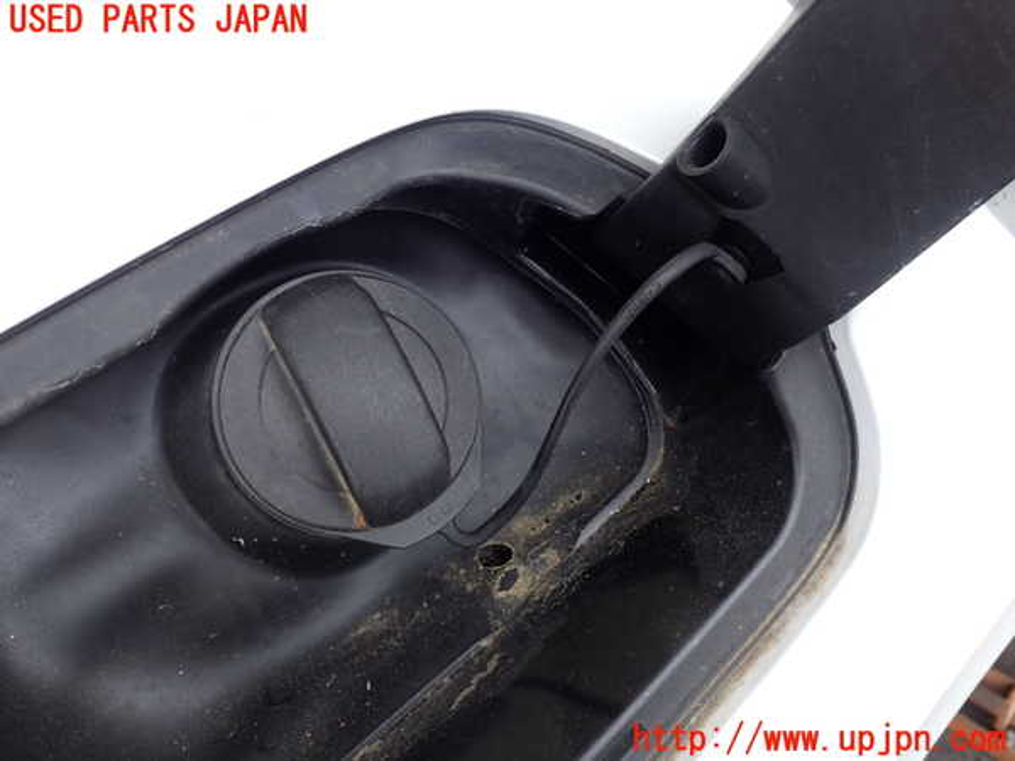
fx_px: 880
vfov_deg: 46.8
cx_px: 508
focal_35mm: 30
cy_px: 380
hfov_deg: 60.0
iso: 100
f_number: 3.2
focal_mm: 5.4
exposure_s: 1/60
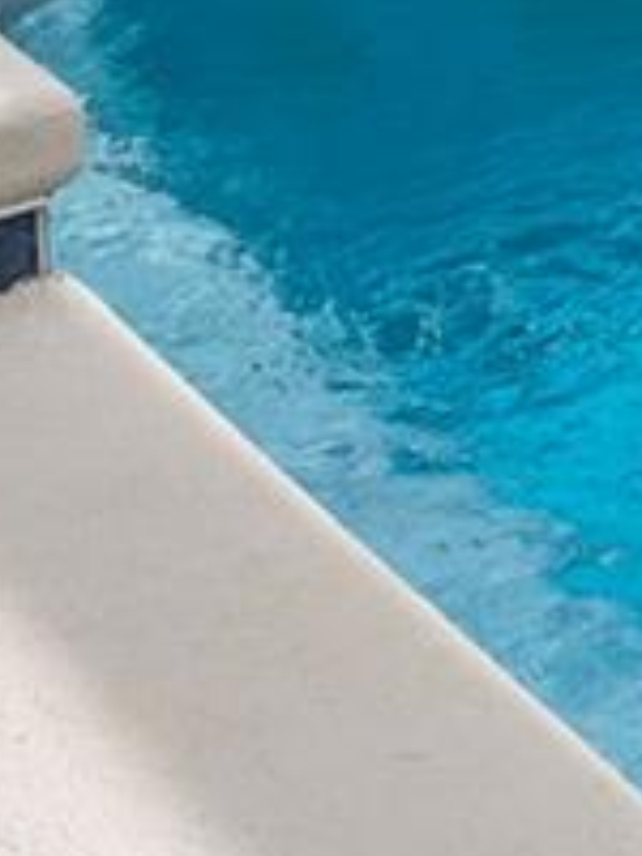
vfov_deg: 12.9
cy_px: -1074
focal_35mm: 123
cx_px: 1609
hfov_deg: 10.2
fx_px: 3042
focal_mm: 16
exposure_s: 1/20
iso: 100
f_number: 8
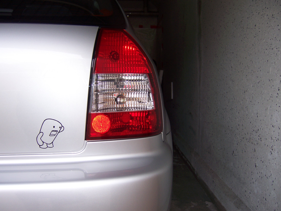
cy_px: 106
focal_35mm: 36
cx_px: 140
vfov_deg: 39.7
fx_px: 292
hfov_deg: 51.4
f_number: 2.8
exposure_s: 1/60
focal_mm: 6.2
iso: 80
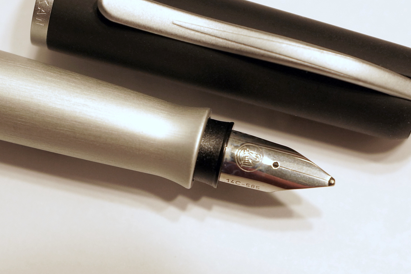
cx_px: 236
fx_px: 1096
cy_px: 105
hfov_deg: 21.2
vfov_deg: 14.2
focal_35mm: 96
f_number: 4
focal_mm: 50
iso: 400
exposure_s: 1/125
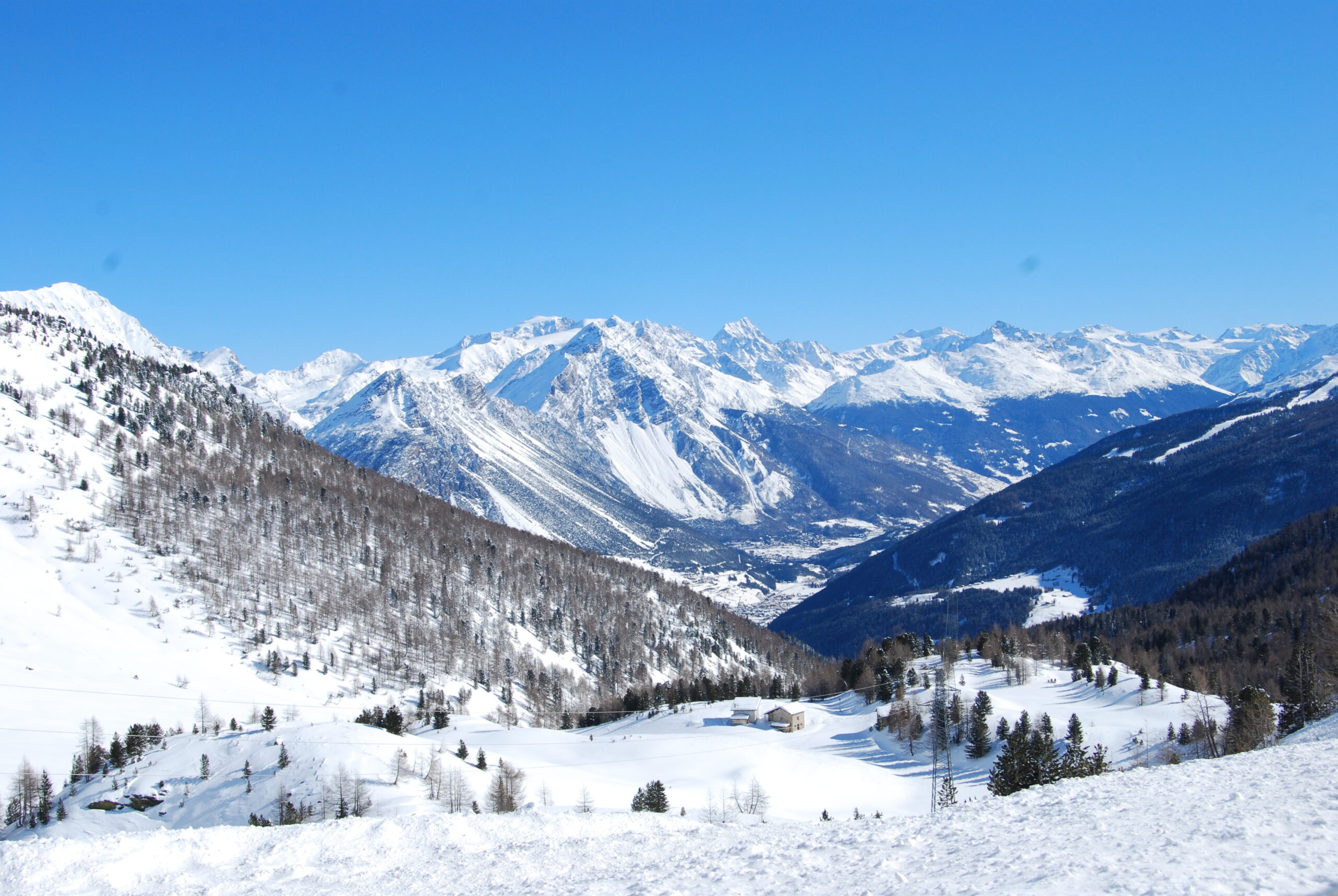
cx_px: 669
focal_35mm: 42
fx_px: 1563
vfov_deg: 32.0
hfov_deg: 46.3
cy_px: 448
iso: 200
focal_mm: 28
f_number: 11
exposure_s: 1/500
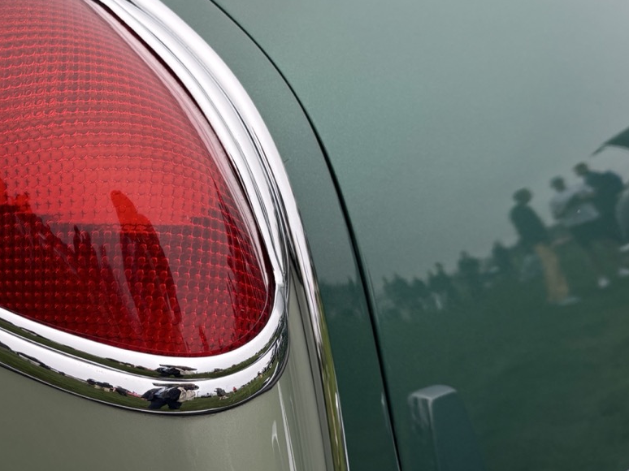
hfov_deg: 42.4
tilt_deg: -27.2
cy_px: 153
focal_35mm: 43
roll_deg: -4.3
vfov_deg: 33.3
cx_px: 152
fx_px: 781
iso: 40
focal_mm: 5.96
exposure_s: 1/211
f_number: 1.6
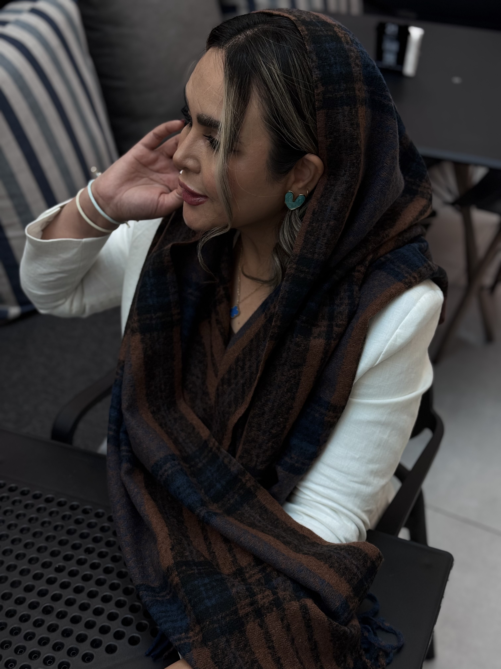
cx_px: 250
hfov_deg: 30.3
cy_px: 334
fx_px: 926
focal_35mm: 48
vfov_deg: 39.7
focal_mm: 6.76
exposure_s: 1/105
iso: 100
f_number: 1.78
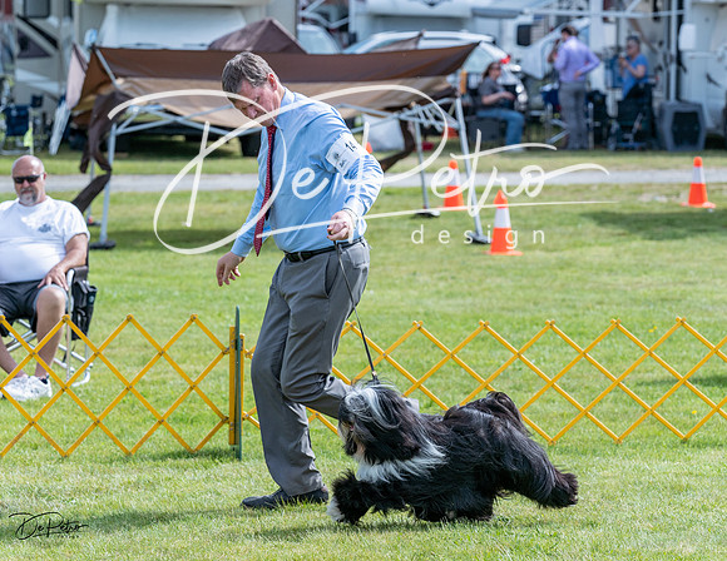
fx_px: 3774
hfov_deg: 11.0
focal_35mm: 178
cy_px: 285
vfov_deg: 8.5
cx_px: 420
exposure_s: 1/1250
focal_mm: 138
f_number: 5.6
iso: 320
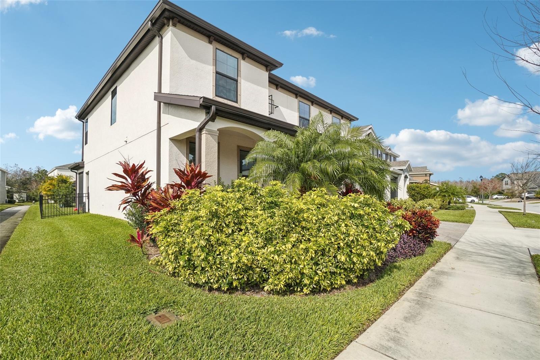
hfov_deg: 100.4
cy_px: 180
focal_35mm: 15
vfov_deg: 77.3
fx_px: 225
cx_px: 270
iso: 400
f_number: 8
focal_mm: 10
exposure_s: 1/800
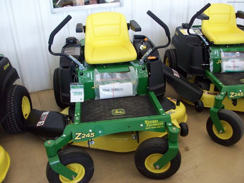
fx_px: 240
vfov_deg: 41.8
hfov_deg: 54.0
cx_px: 122
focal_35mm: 34
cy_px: 92
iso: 160
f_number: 2.8
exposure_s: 1/60
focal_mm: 5.7
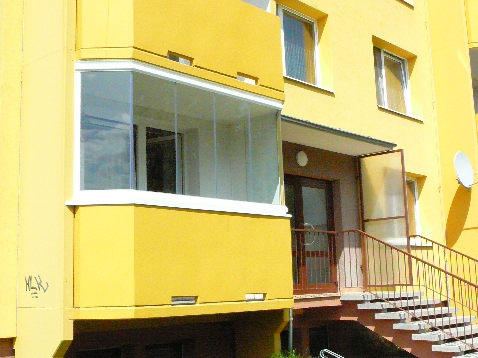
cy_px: 179
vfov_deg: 29.7
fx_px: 677
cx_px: 239
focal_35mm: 49
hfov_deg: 38.9
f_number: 5.6
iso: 800
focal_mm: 7.3
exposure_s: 1/2000
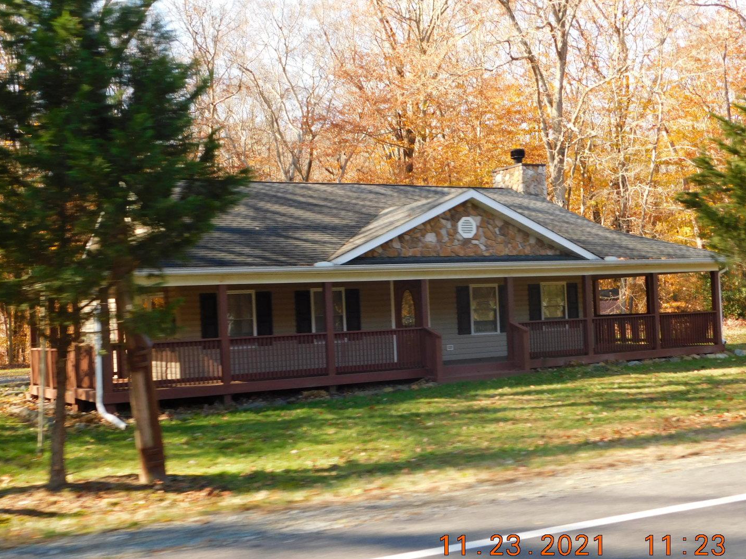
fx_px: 970
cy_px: 297
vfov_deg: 32.2
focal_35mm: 45
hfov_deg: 42.1
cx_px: 359
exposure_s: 1/160
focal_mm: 7.1
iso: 125
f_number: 3.6
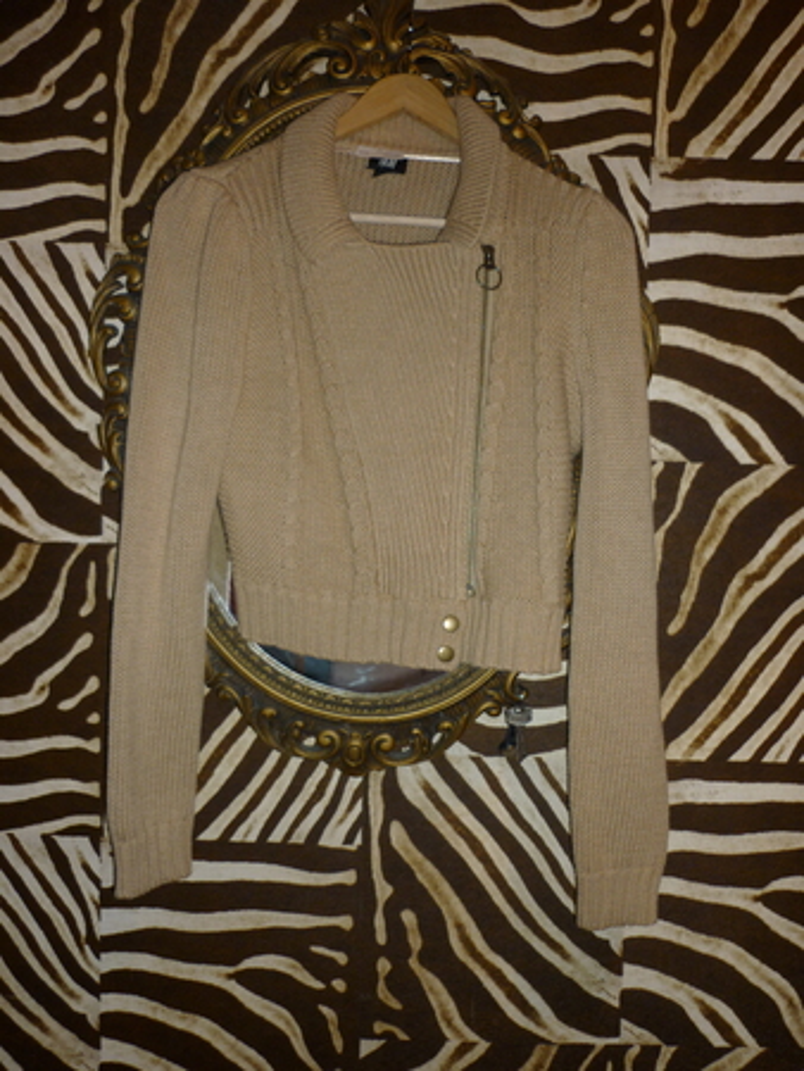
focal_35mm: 33
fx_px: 1021
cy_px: 536
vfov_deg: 55.3
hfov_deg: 43.0
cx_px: 402
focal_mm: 5.5
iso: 100
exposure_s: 1/60
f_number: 2.8
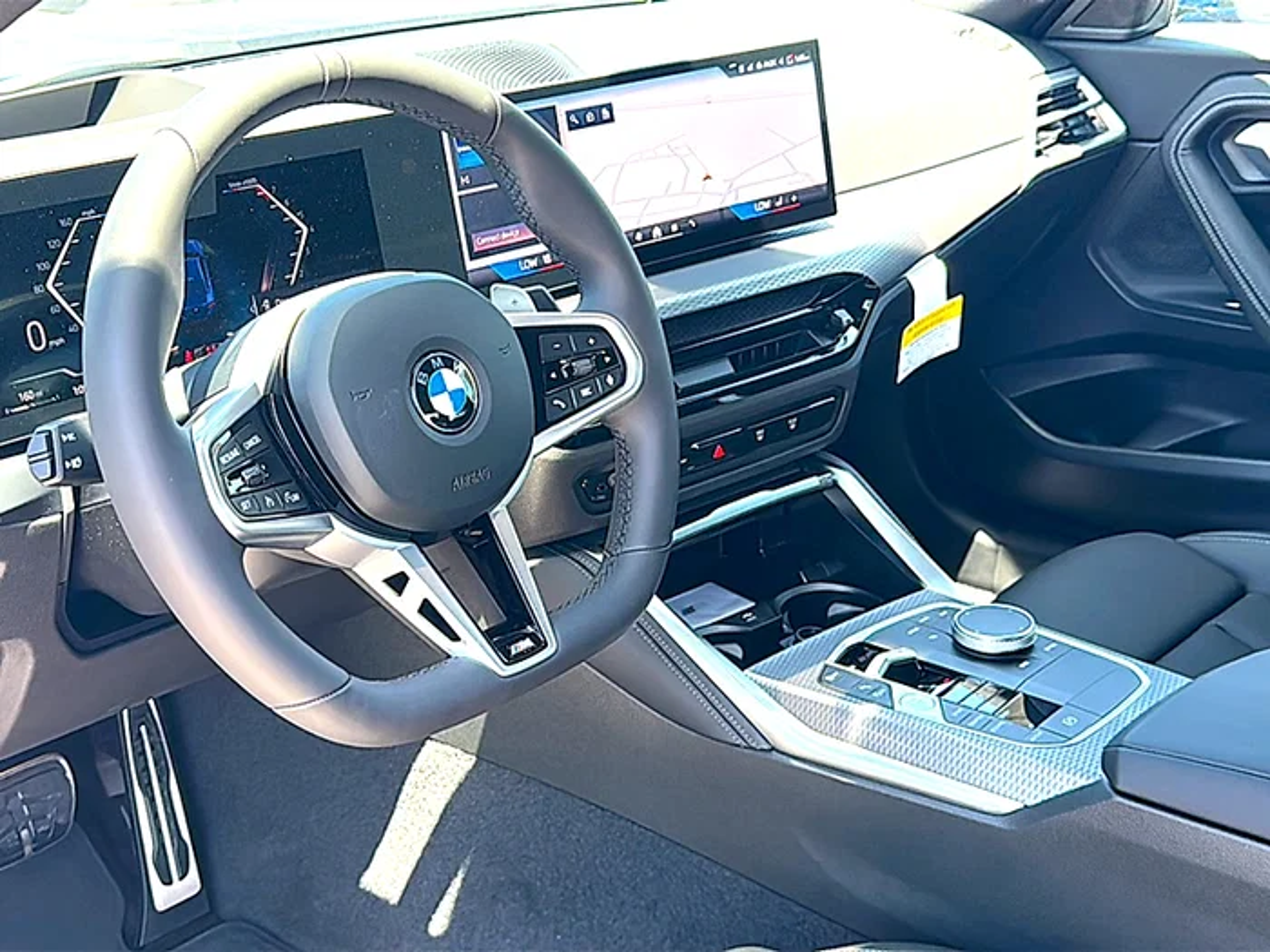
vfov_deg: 36.8
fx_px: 1431
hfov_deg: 47.9
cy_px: 476
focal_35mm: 39
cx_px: 635
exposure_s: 1/298
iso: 125
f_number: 1.78
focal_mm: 6.86
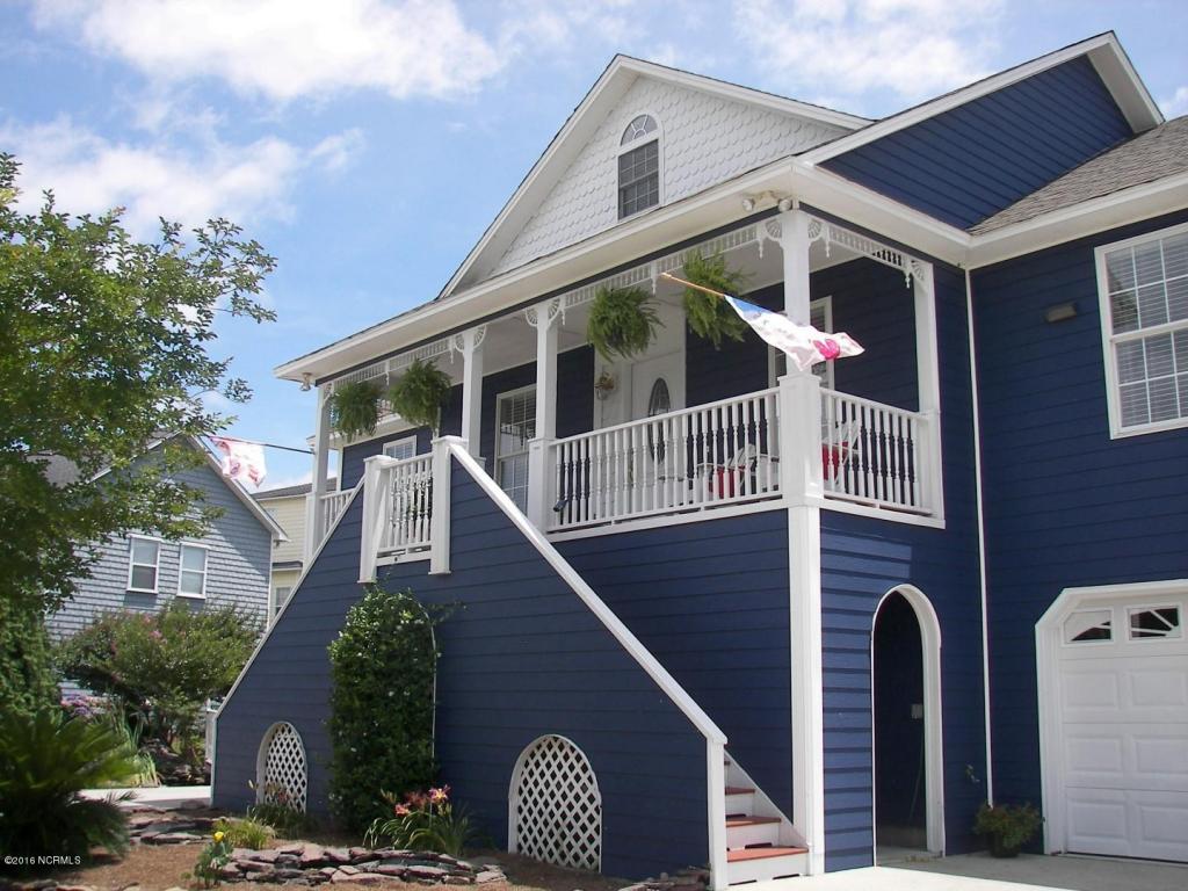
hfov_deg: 51.4
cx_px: 594
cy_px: 446
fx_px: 1235
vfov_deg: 39.7
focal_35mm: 36
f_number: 2.8
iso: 50
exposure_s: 1/800
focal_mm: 6
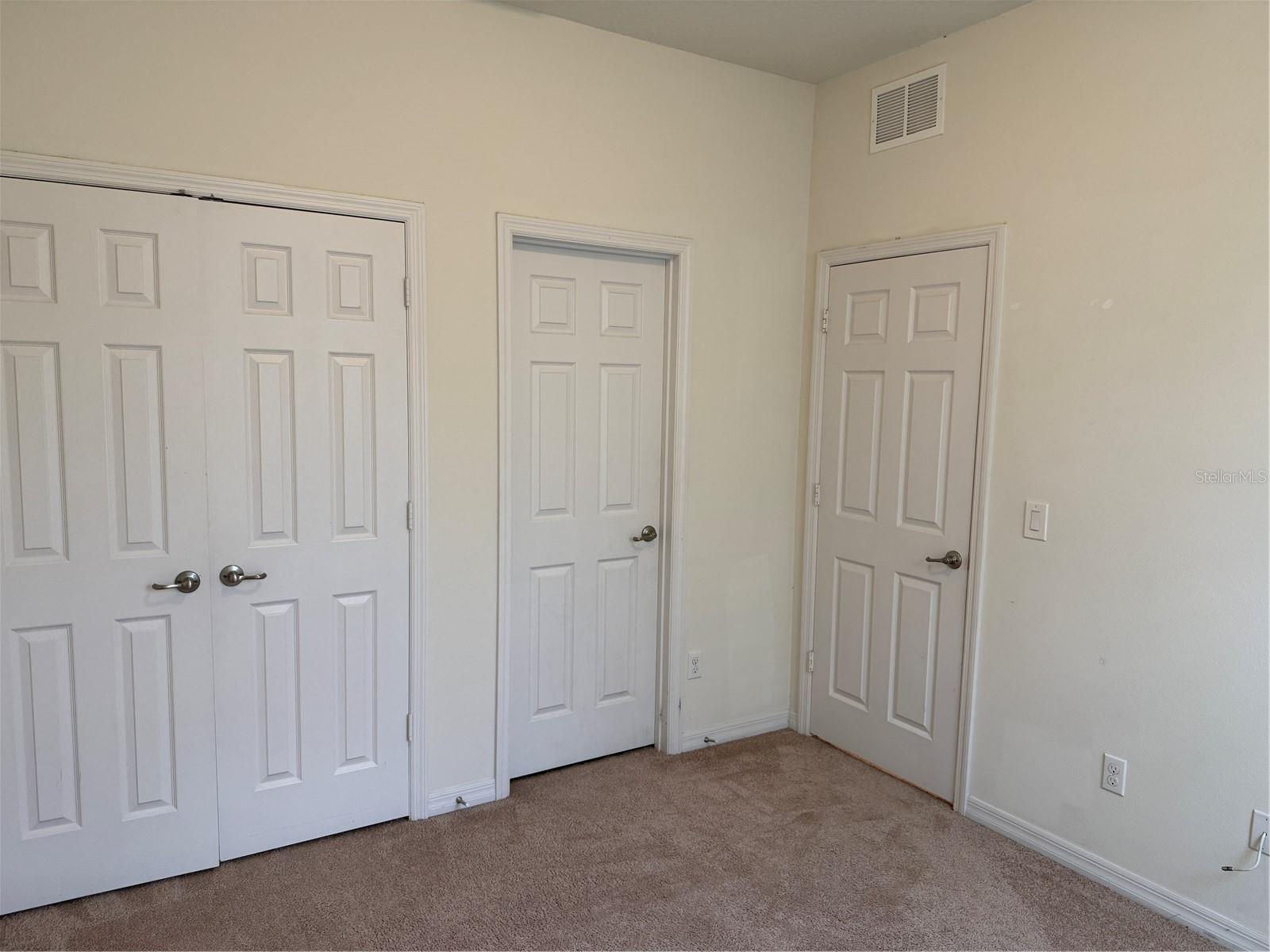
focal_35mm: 24
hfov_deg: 71.6
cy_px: 476
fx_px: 881
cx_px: 635
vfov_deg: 56.8
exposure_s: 1/120
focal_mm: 6.76
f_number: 1.78
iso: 200
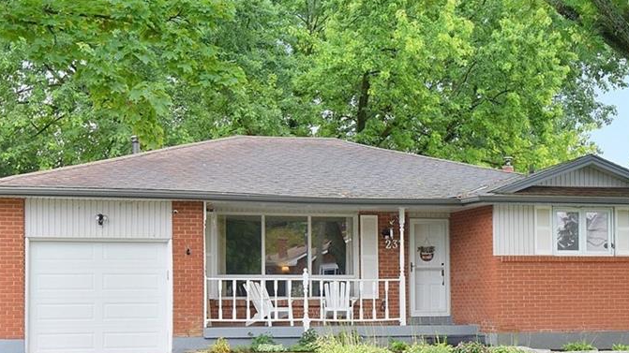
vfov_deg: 21.3
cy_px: 260
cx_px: 372
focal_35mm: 56
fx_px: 934
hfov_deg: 37.1
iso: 500
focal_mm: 35
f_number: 9
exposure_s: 1/320
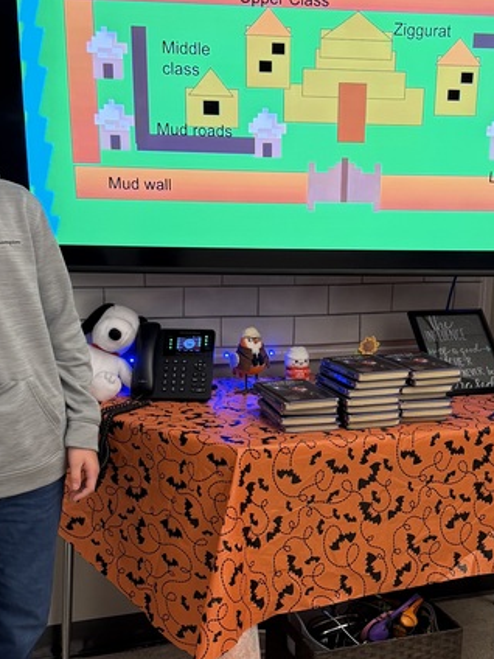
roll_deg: -1.3
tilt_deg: -16.0
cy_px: 437
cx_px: 359
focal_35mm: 58
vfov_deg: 33.0
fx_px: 1104
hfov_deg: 25.0
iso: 125
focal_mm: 6.76
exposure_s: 1/60
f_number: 1.78
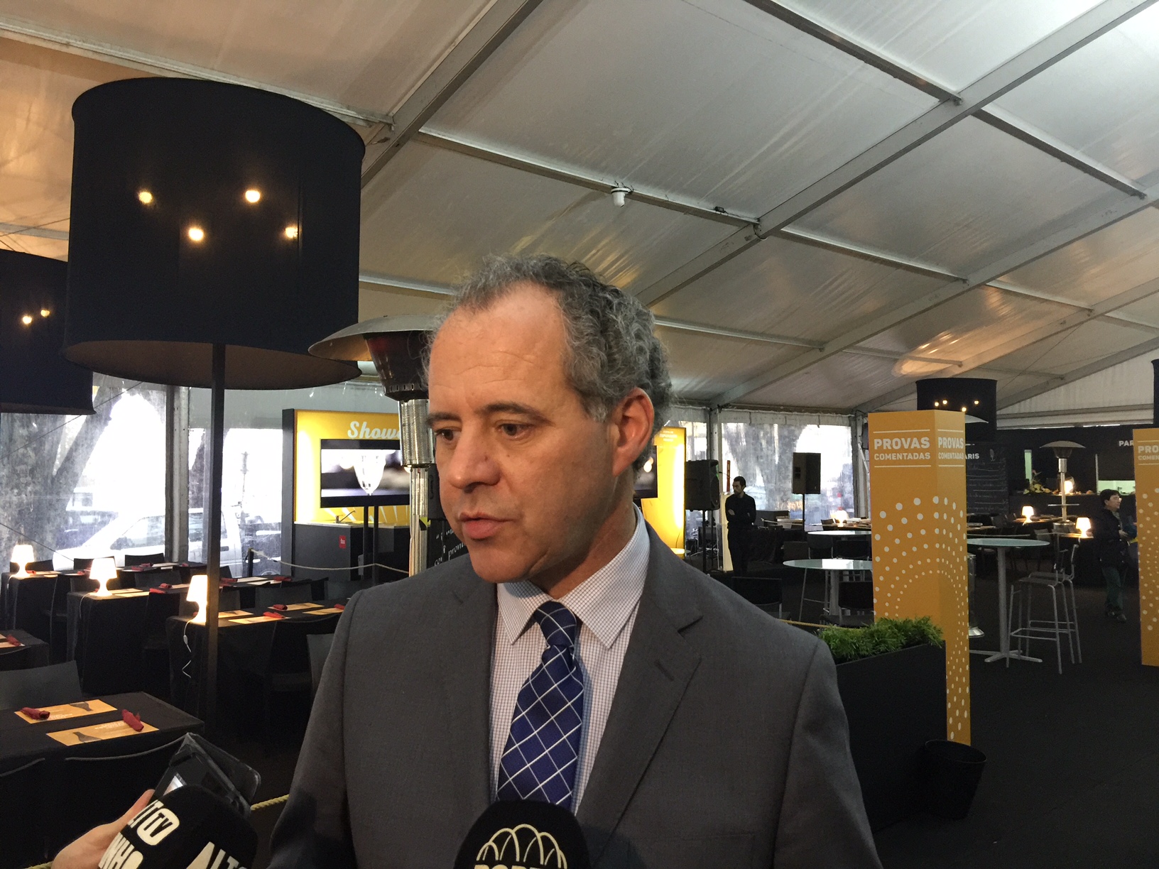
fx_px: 971
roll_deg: -1.5
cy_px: 434
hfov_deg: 61.7
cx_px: 580
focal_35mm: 29
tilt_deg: +3.2
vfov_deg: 48.2
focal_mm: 4.15
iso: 160
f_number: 2.2
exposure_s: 1/17
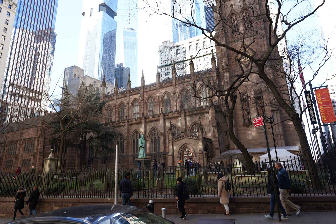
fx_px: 215
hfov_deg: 76.0
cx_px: 159
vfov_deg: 55.0
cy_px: 97
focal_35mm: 23
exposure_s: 1/100
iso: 100
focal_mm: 20
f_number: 4
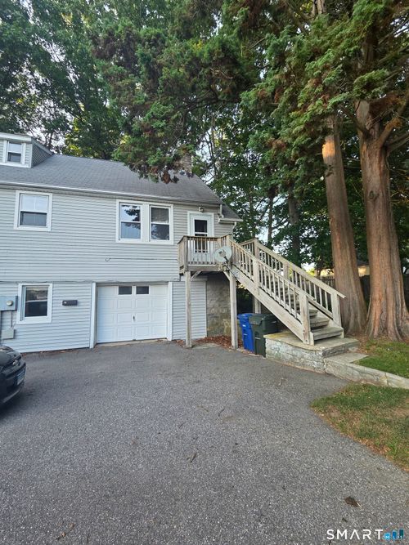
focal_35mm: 13
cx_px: 204
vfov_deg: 106.2
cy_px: 272
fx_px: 205
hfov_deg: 89.9
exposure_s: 1/120
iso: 80
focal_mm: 2.2
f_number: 2.2
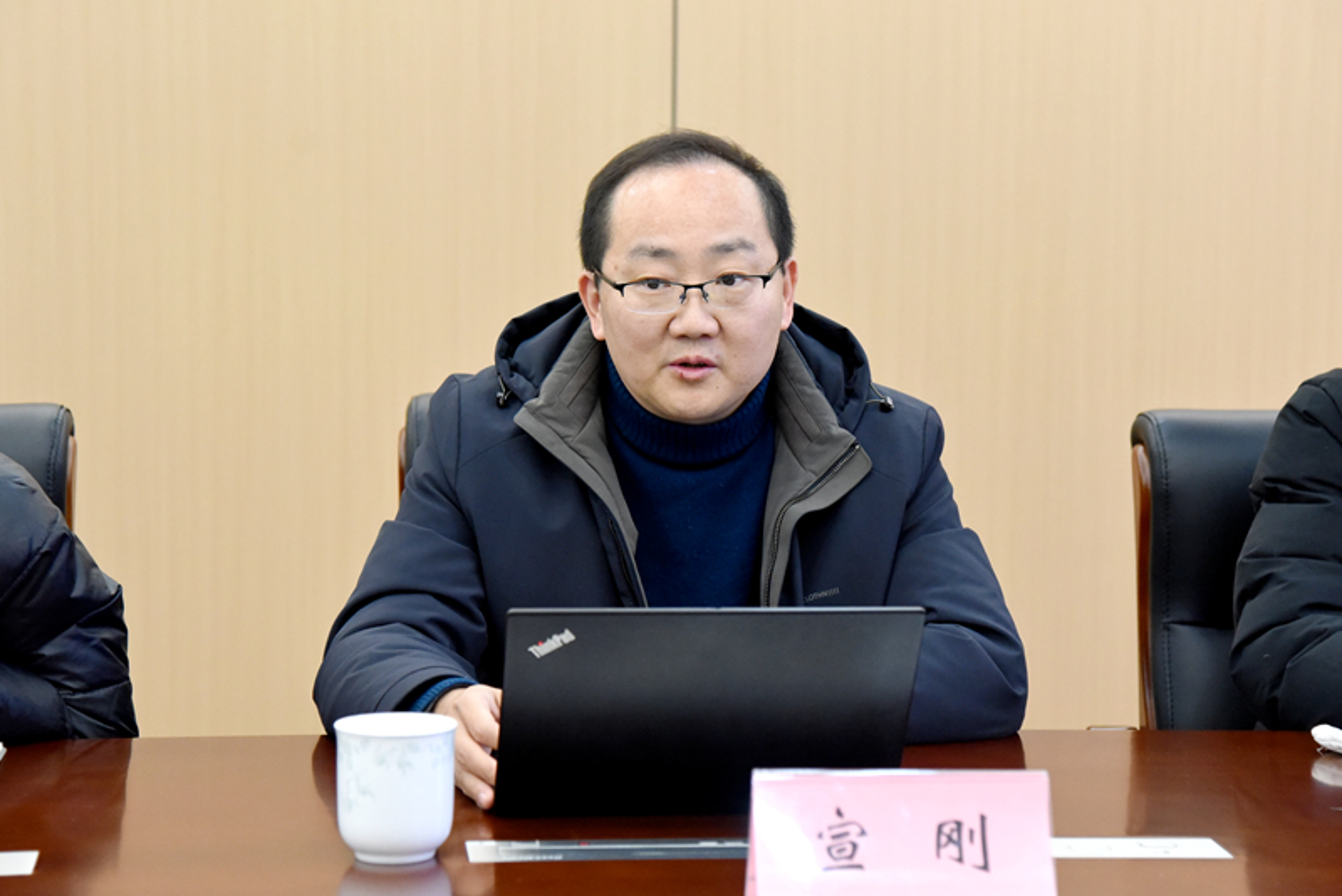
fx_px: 2909
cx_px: 671
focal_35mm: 78
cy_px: 448
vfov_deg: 17.5
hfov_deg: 26.0
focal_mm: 78
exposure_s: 1/320
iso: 4000
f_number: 4.5
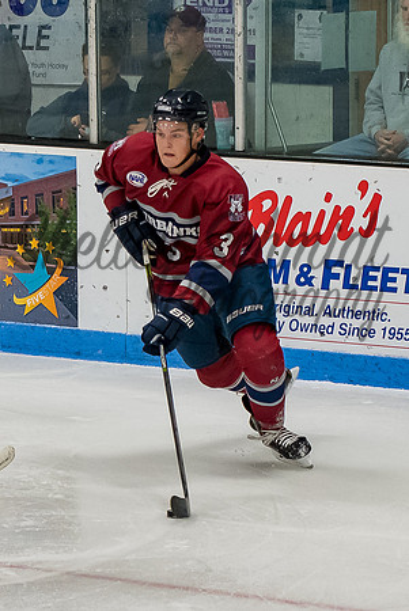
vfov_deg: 7.1
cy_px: 296
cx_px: 157
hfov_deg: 4.7
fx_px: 4950
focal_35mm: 291
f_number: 3.2
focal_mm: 80
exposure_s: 1/800
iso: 2500
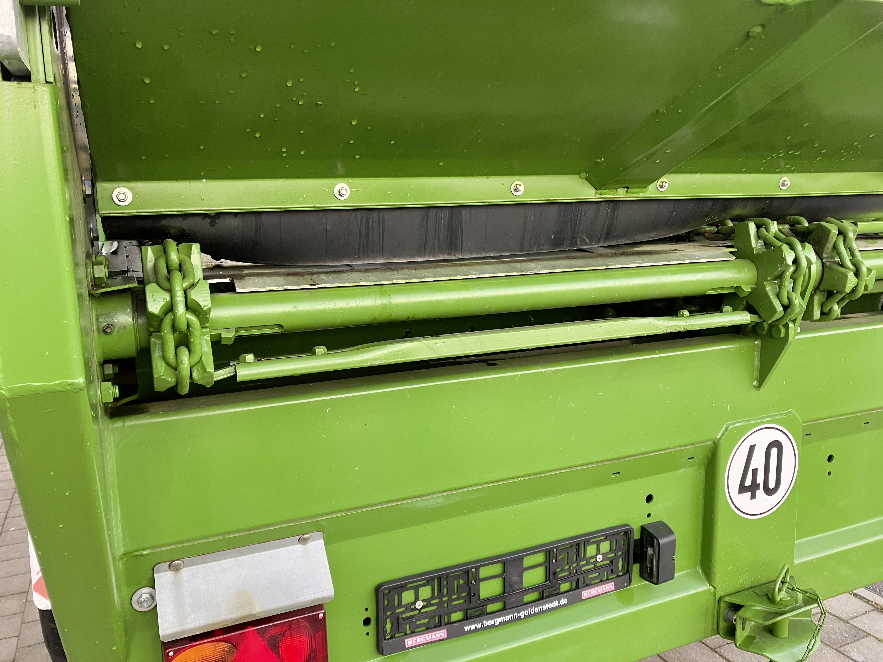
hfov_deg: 63.4
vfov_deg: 49.7
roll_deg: +3.3
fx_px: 714
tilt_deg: -7.1
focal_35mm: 28
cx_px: 442
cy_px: 331
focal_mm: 3.99
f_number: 1.8
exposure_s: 1/97
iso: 80
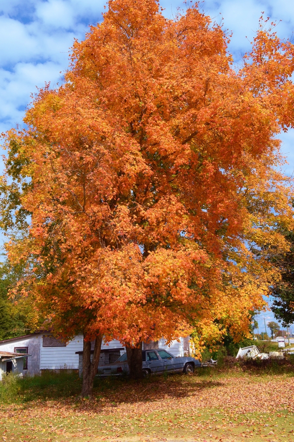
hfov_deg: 39.9
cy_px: 221
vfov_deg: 57.2
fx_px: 404
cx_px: 147
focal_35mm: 33
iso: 400
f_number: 11
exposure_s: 1/500
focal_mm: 22
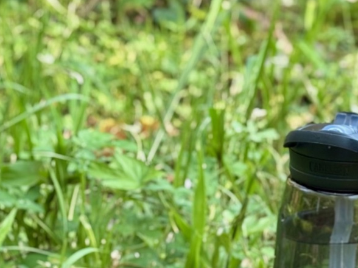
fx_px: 1831
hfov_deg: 10.7
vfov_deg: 8.4
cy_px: 180
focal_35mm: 177
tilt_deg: -18.5
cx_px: 547
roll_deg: +1.3
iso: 50
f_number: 1.6
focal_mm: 5.96
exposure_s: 1/60
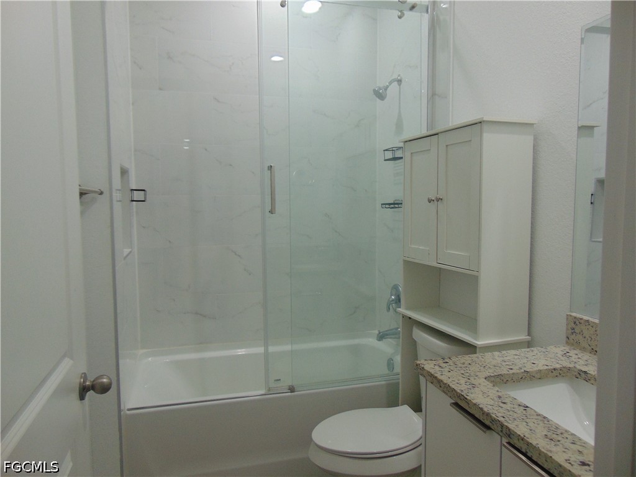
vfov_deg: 54.9
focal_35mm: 25
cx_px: 318
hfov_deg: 69.4
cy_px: 238
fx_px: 459
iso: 100
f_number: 3
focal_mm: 4.5
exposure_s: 1/30
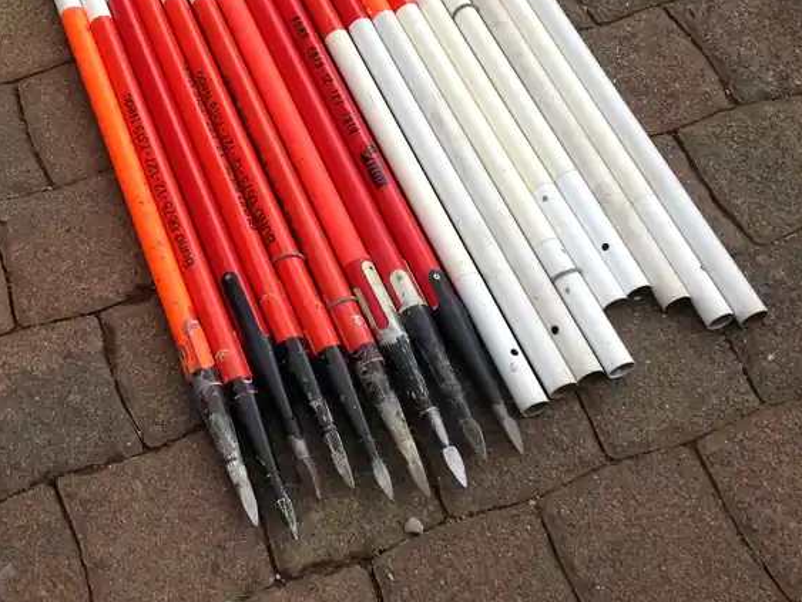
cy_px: 176
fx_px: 1437
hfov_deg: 30.9
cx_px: 252
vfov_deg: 23.5
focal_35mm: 62
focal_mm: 4.28
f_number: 2.4
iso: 50
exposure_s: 1/672
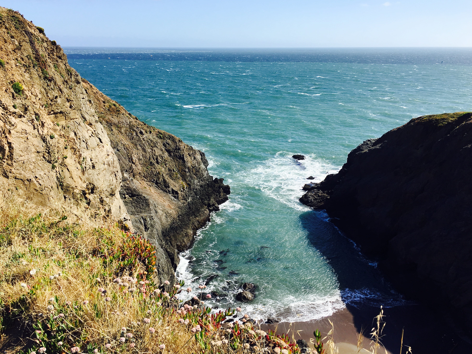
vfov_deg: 48.2
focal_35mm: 29
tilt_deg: -18.0
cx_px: 236
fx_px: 396
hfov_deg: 61.6
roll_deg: +0.3
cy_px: 177
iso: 25
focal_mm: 4.15
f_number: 2.2
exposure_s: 1/1399
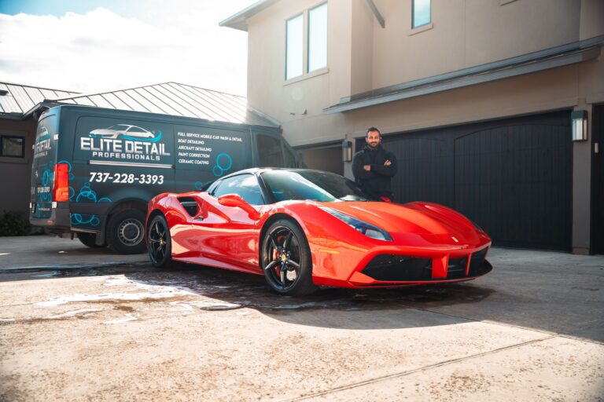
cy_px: 201
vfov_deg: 39.9
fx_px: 555
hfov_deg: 57.1
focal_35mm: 33
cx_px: 302
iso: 400
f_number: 3.5
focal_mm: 33.1
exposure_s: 1/800
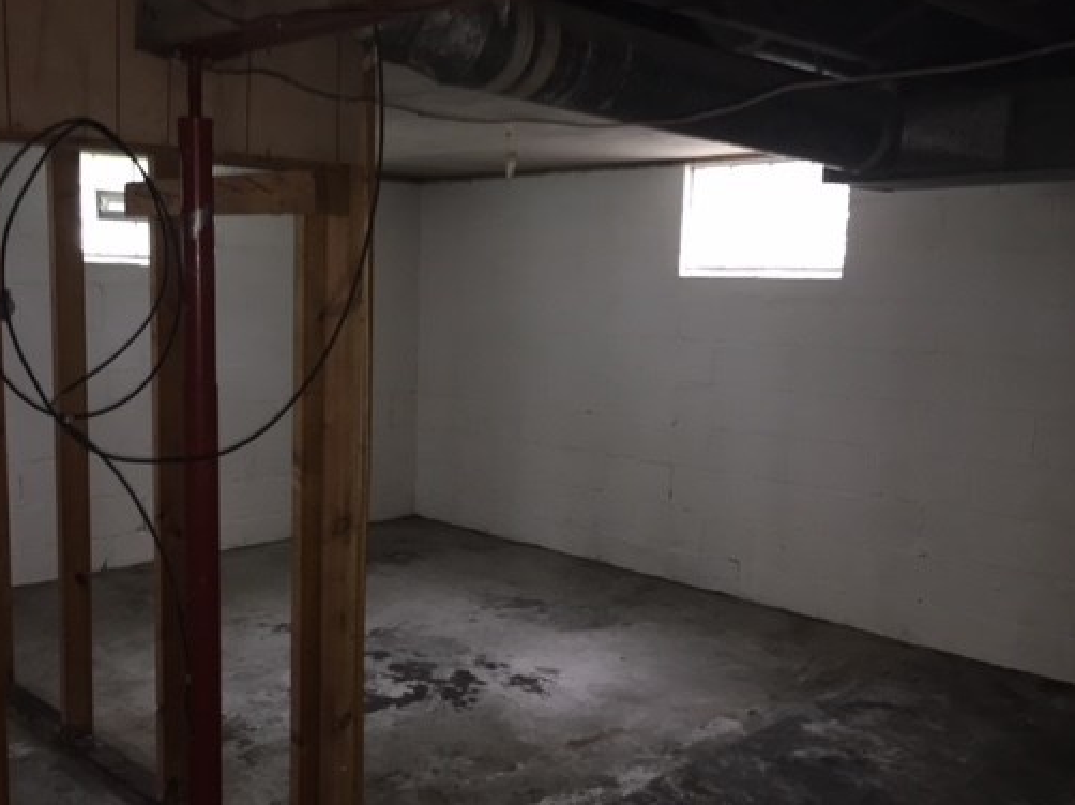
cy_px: 469
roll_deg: -1.1
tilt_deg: -8.8
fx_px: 1148
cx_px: 418
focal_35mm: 37
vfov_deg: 38.5
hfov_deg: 49.8
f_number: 2.2
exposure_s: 1/16
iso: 100
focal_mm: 4.15
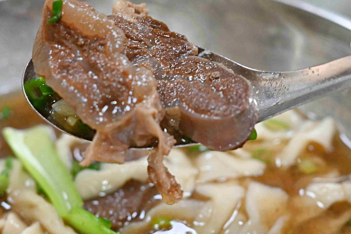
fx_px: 1335
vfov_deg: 10.0
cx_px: 181
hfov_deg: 15.0
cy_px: 87
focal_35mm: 137
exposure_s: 1/200
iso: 1100
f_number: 3.2
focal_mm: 50
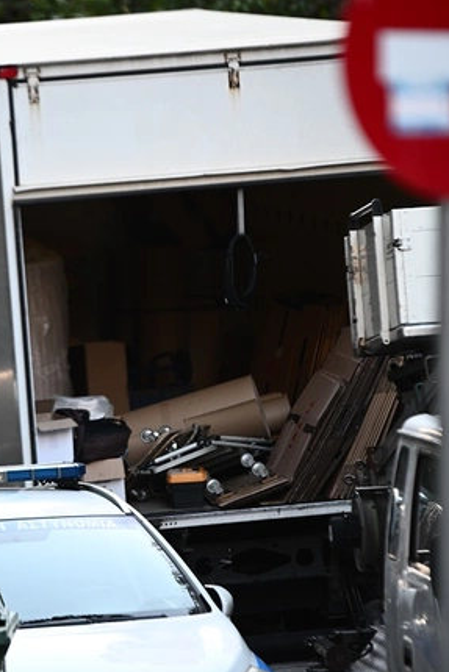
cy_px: 337
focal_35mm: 302
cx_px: 111
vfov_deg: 6.8
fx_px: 5645
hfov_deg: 4.6
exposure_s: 1/500
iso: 800
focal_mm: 200
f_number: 2.8
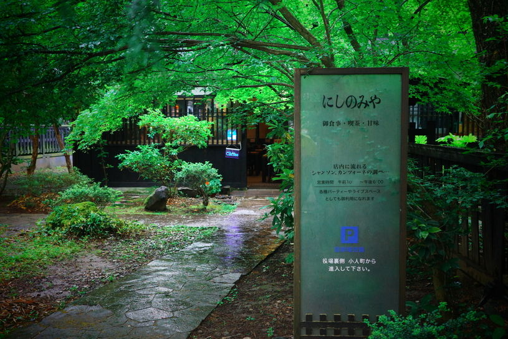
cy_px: 170
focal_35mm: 40
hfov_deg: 48.5
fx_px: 564
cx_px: 254
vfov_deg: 33.4
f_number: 2.8
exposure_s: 1/60
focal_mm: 26
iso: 3200
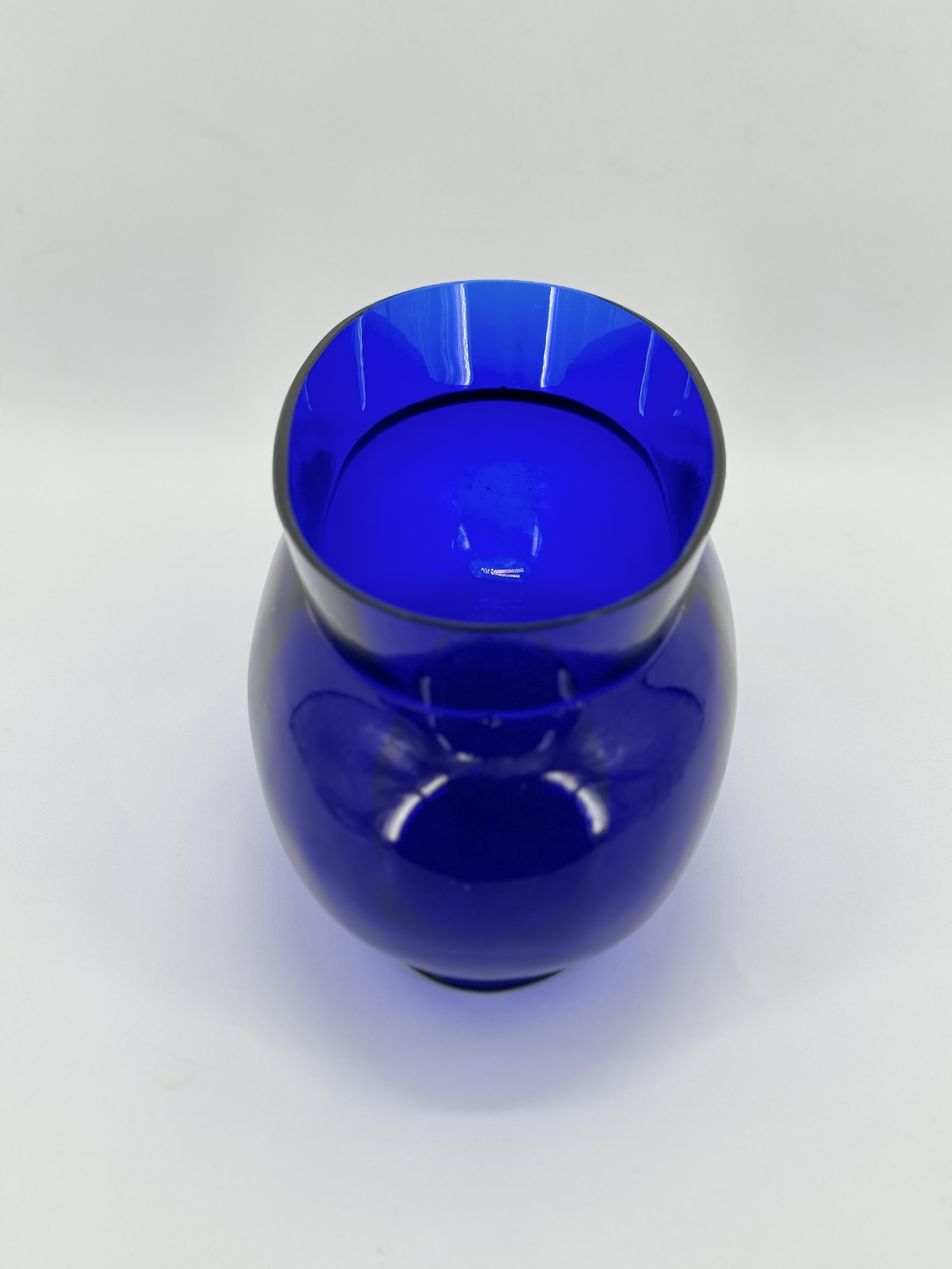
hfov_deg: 30.3
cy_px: 634
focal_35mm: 48
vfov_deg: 39.7
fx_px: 1760
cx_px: 476
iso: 64
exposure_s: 1/549
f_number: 1.78
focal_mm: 6.86
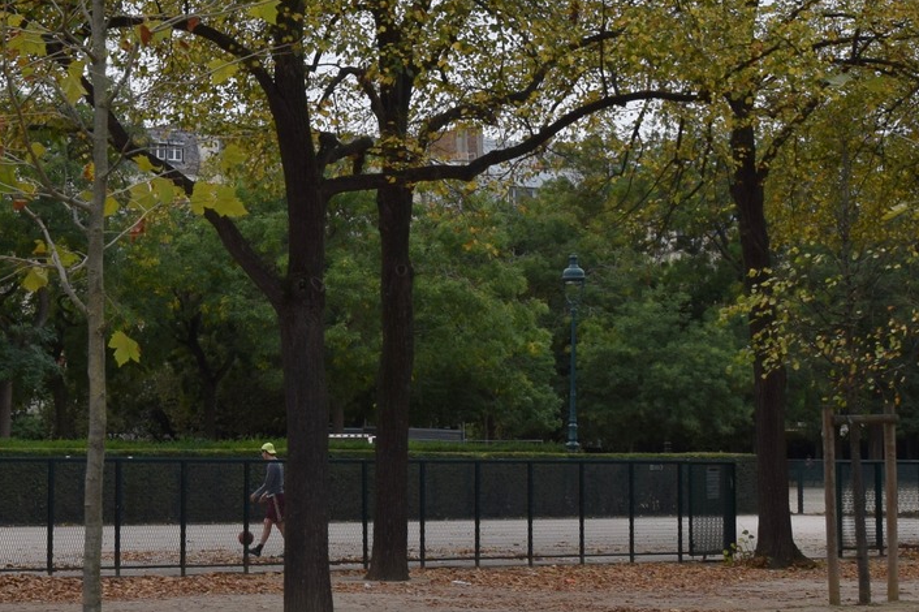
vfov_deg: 13.5
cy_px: 139
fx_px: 2577
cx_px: 190
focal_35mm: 101
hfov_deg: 20.0
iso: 220
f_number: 8
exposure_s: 1/250
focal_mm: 22
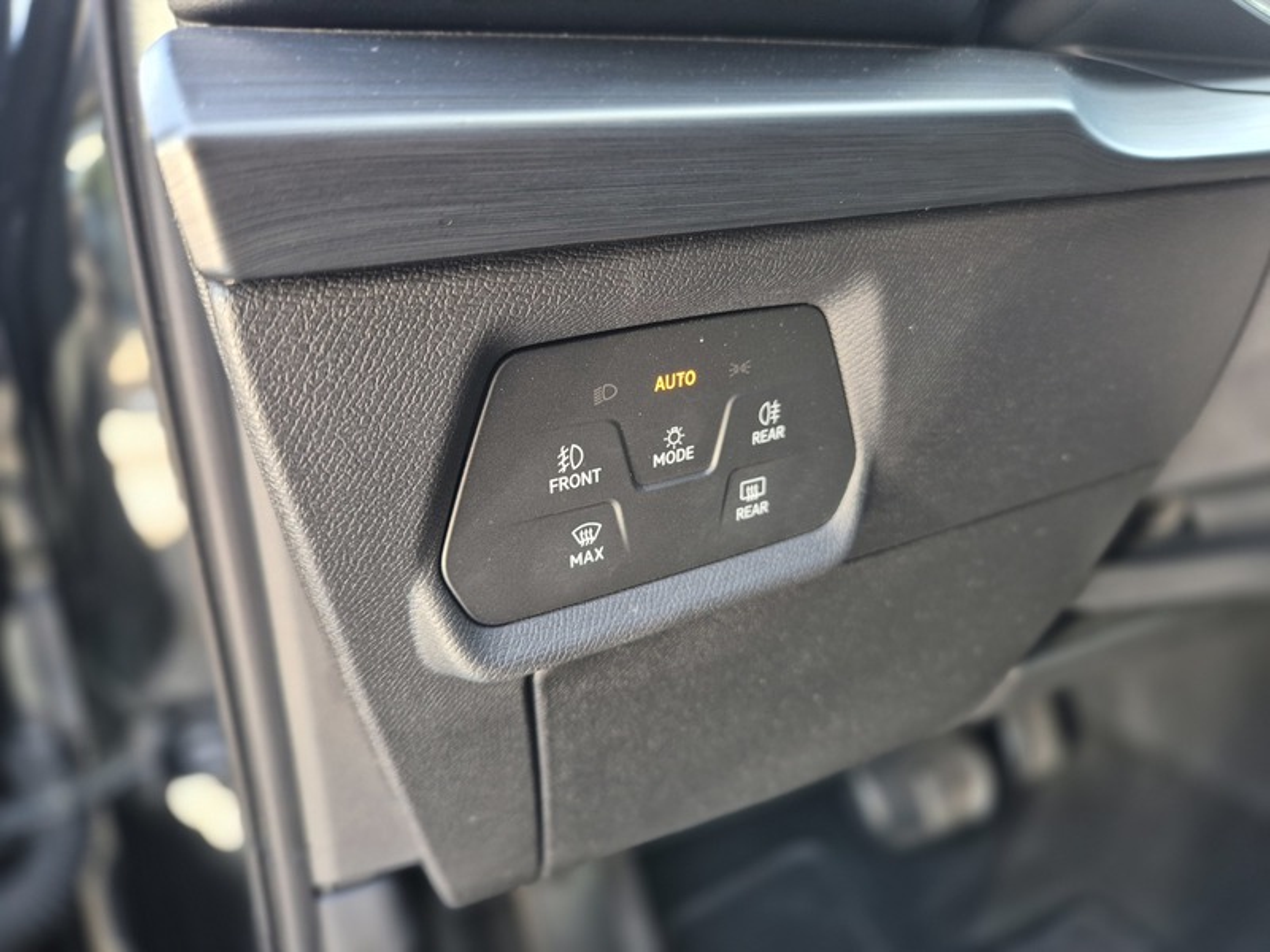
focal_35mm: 23
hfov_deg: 73.9
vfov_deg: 58.9
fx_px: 844
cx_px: 635
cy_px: 476
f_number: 1.8
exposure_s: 1/100
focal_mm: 5.4
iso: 250
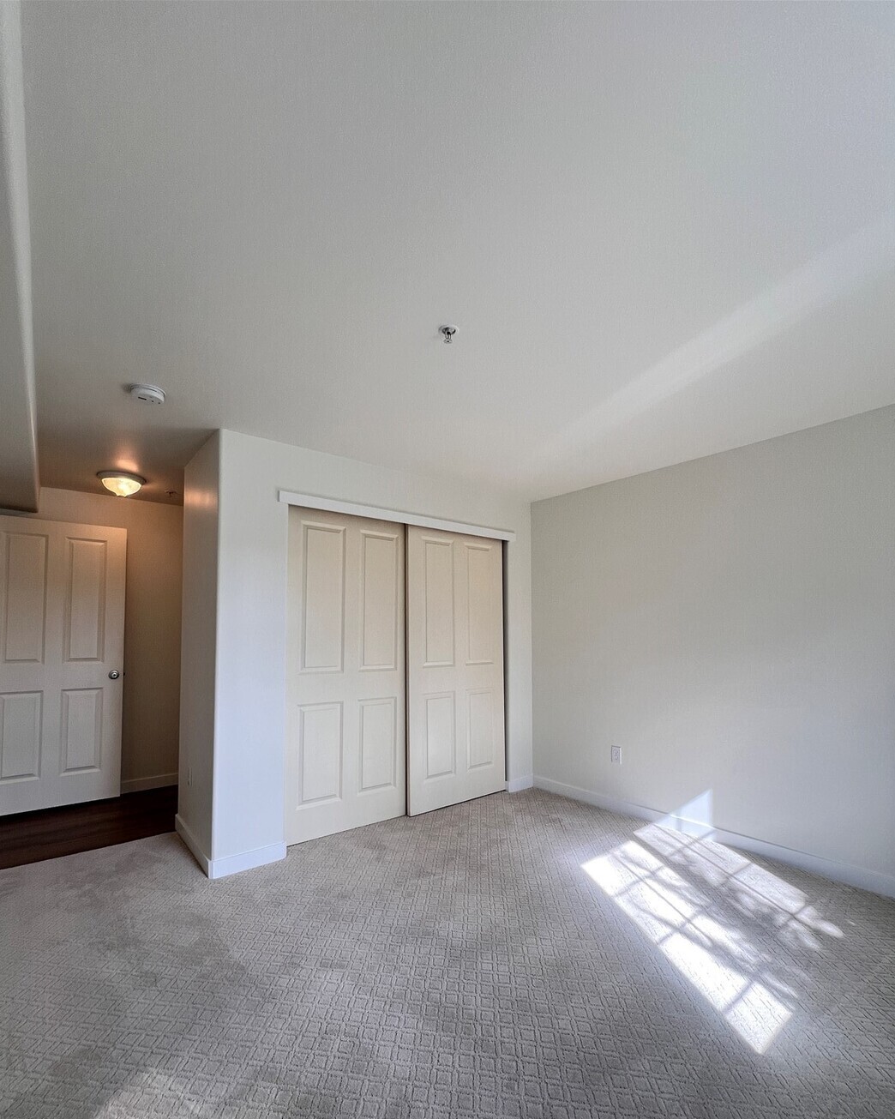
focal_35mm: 14
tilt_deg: +3.1
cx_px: 435
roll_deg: +0.0
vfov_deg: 100.4
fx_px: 464
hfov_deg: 88.0
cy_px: 617
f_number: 1.8
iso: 40
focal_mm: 1.57
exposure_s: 1/120
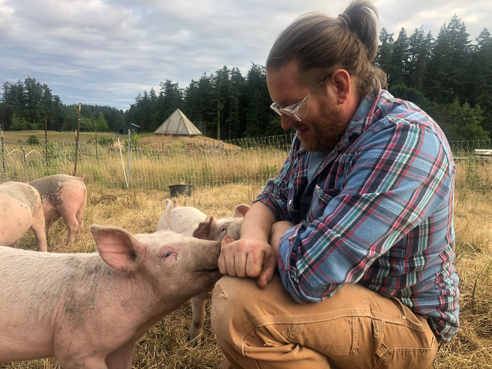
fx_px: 398
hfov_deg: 63.4
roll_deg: -1.4
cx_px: 246
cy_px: 184
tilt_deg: -9.1
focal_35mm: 28
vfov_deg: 49.7
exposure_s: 1/296
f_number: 1.8
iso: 20
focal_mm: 4
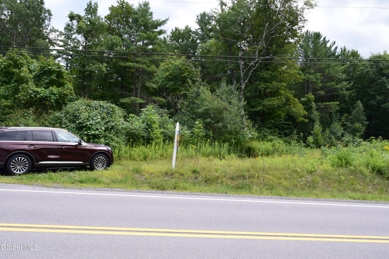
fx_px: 292
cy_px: 130
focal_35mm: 27
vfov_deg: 47.9
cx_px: 194
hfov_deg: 67.4
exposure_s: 1/160
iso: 400
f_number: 9
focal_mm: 18
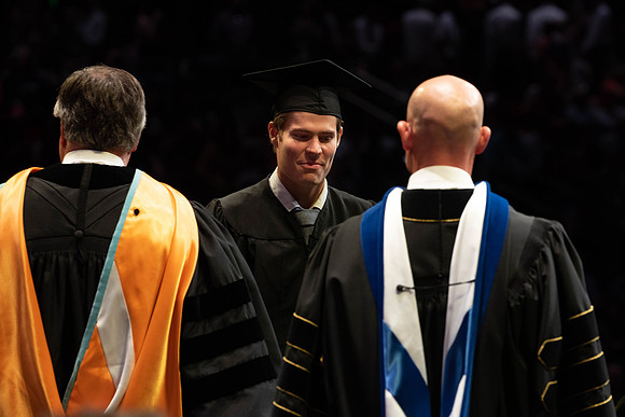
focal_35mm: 171
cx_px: 345
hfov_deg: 12.0
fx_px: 2968
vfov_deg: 8.0
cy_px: 187
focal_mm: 155
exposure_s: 1/320
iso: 1600
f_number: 4.5
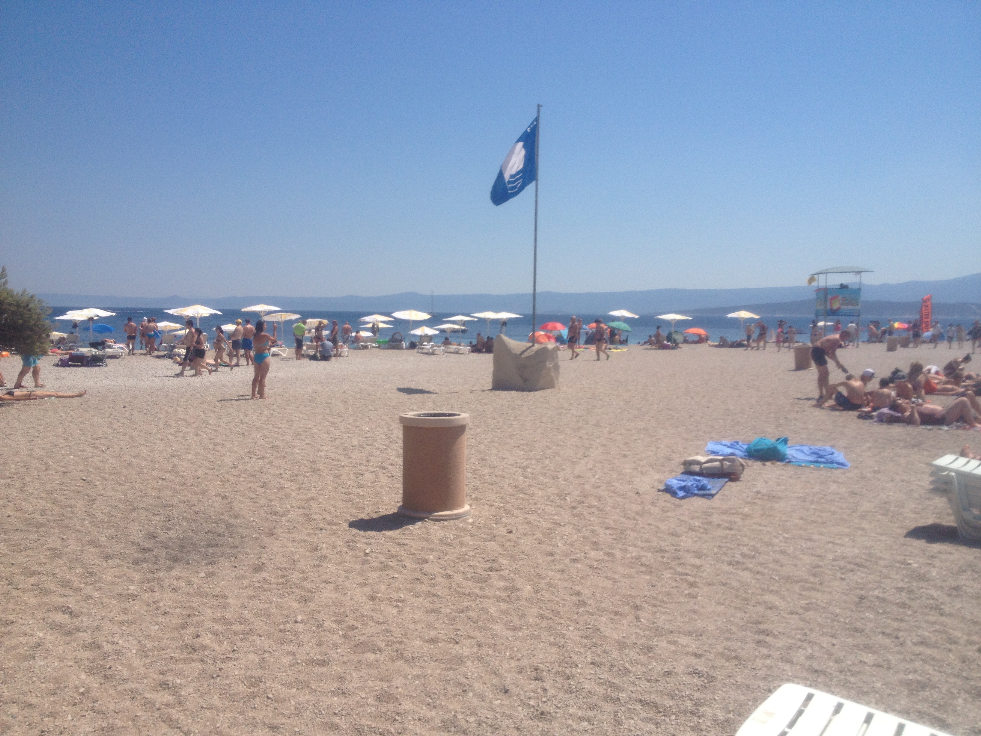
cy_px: 368
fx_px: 992
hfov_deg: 52.6
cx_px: 490
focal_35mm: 35
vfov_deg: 40.7
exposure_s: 1/3460
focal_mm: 4.28
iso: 50
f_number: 2.4
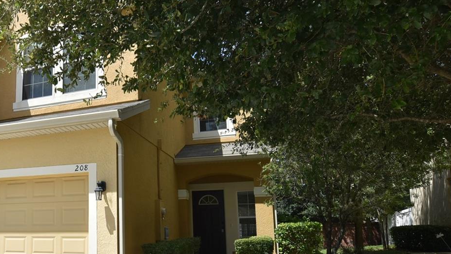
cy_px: 173
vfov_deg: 38.5
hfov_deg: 60.9
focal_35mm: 30
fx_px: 358
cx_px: 113
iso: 200
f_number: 10
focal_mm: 11
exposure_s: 1/400
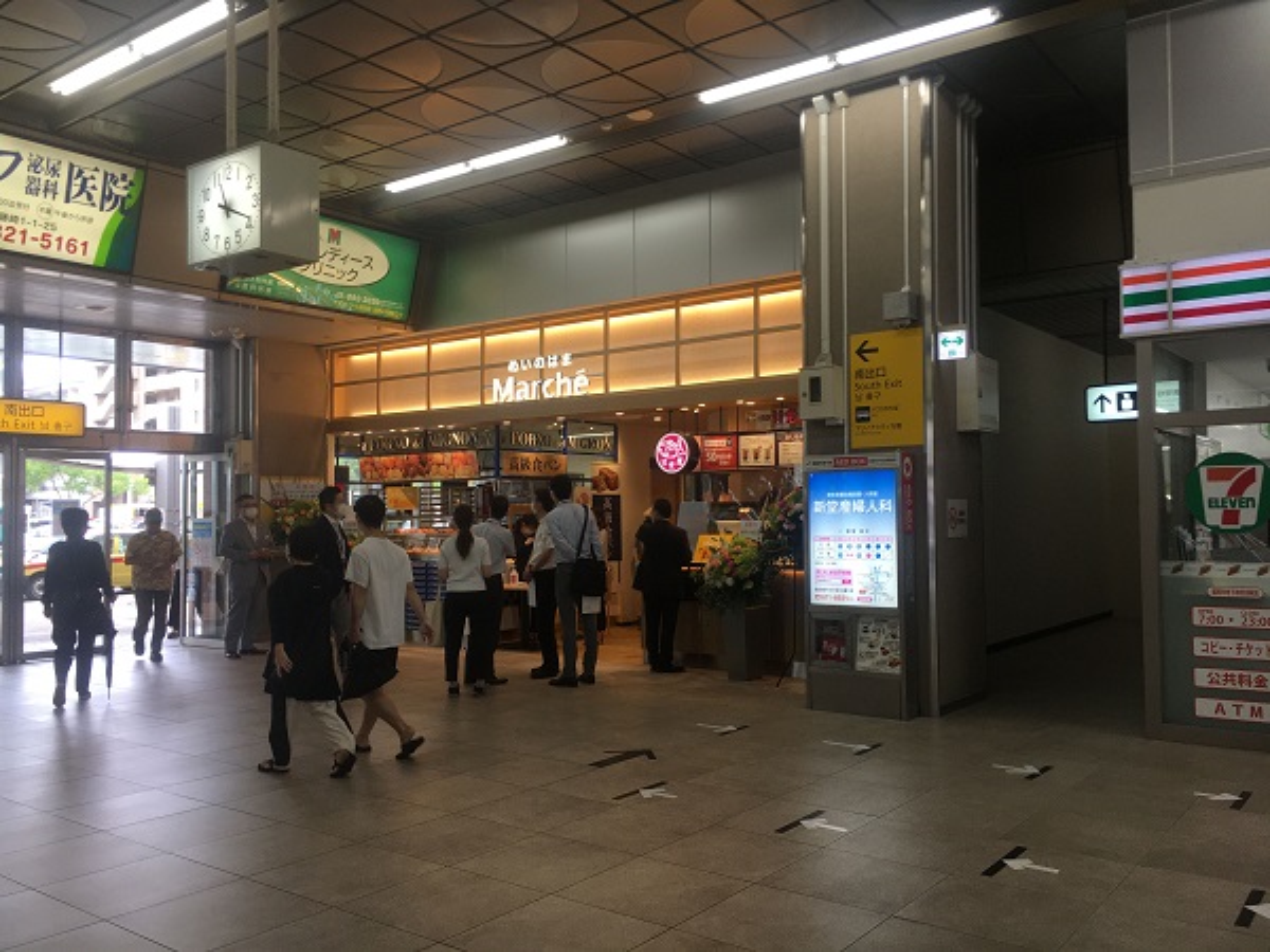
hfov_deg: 61.7
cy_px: 476
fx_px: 1064
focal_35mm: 29
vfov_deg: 48.2
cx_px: 635
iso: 40
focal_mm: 4.15
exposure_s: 1/120
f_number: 2.2
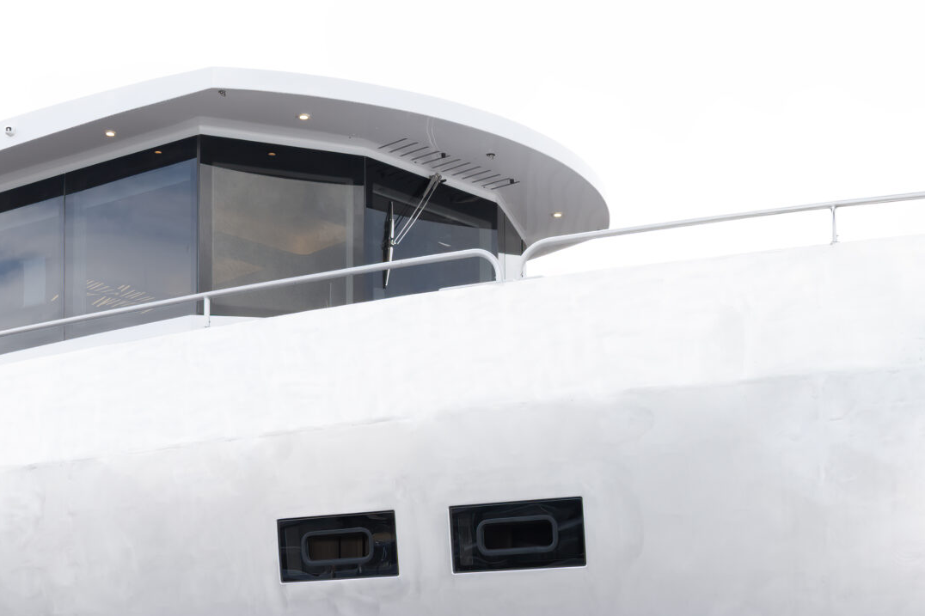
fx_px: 1773
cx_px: 362
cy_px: 708
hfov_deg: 29.2
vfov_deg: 18.8
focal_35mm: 69
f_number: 11
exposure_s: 1/160
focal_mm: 29
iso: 400
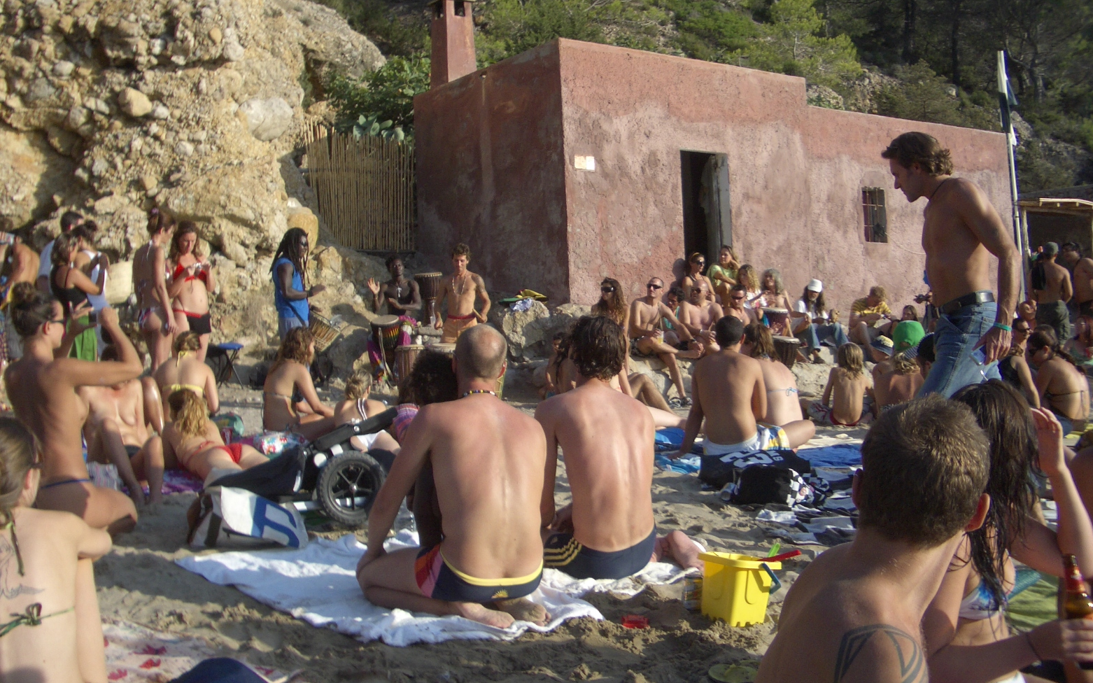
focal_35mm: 38
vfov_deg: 33.5
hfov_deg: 51.5
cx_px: 536
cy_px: 279
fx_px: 1132
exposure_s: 1/800
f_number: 2.6
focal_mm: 5.8
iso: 50
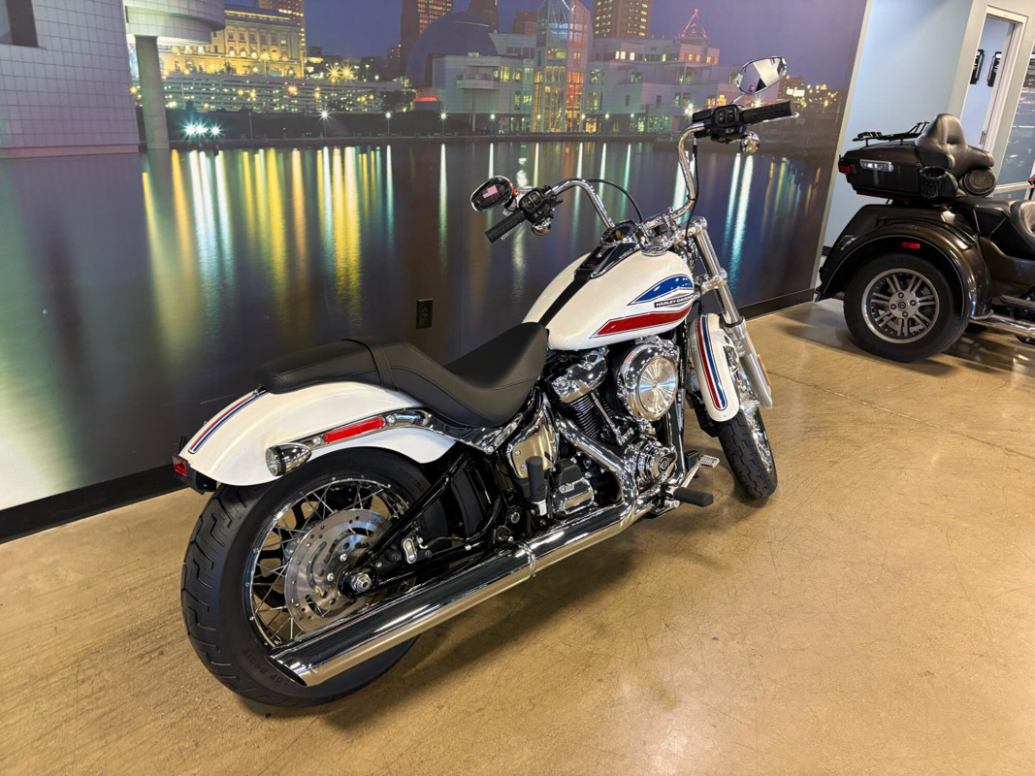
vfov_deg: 53.1
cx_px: 518
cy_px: 388
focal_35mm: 26
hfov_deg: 67.3
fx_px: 777
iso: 250
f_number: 1.6
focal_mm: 5.96
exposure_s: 1/60
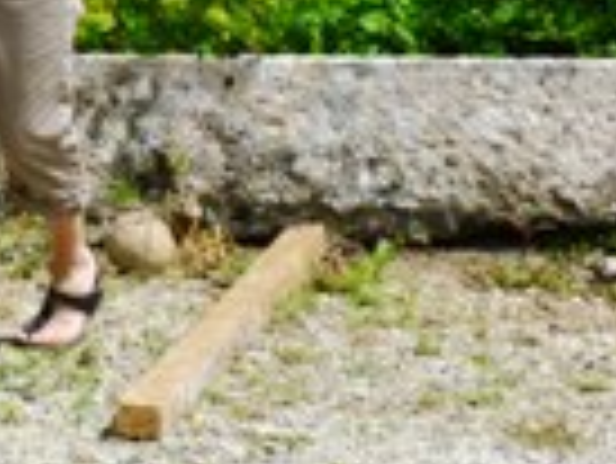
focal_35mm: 238
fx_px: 4239
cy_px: 23
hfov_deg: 8.2
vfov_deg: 6.2
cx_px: -157
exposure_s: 1/500
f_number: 4.7
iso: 100
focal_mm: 13.2
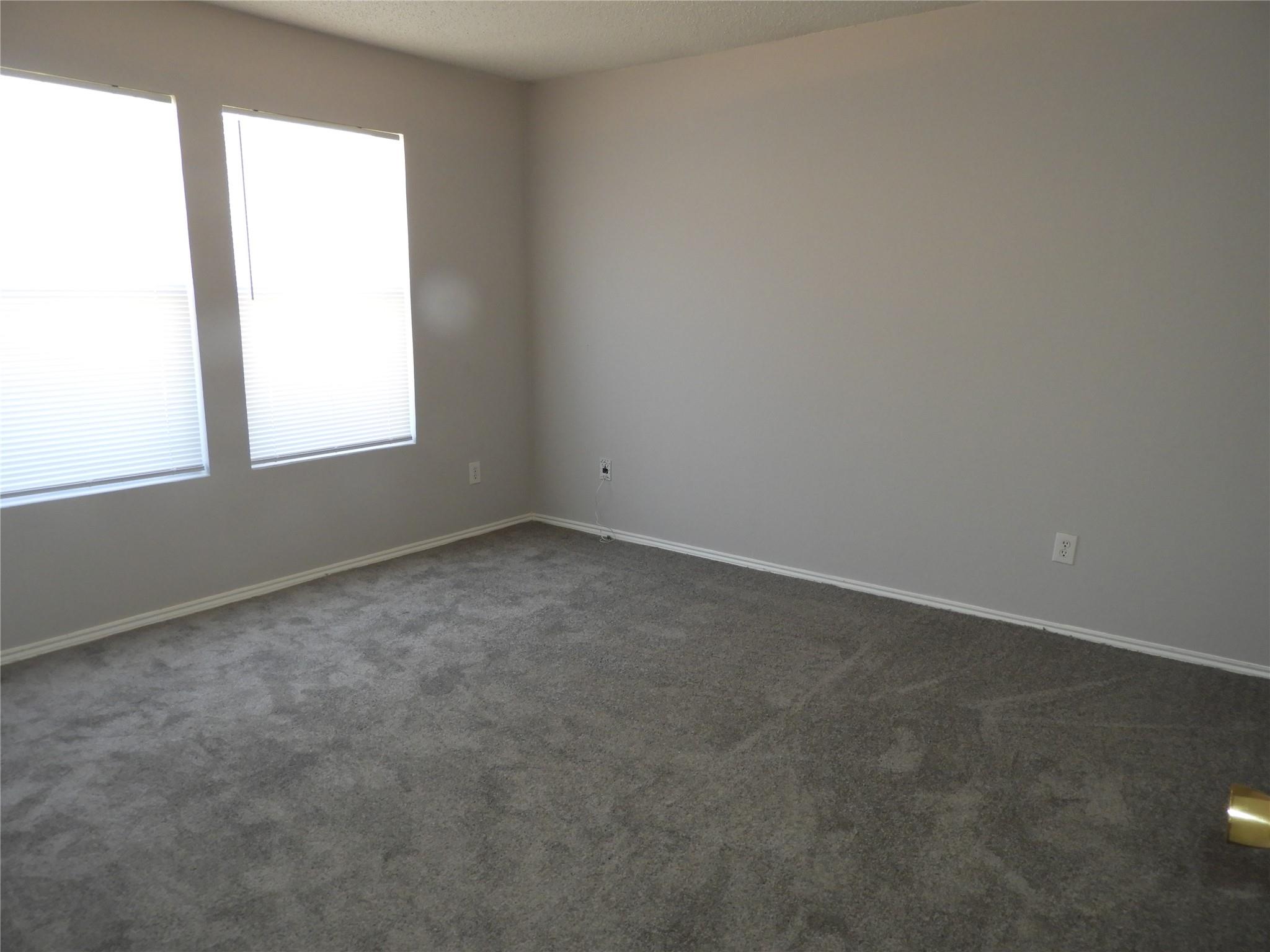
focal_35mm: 24
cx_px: 635
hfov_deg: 71.6
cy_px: 476
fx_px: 881
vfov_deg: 56.8
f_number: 3.3
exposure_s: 1/30
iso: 180
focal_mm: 4.3
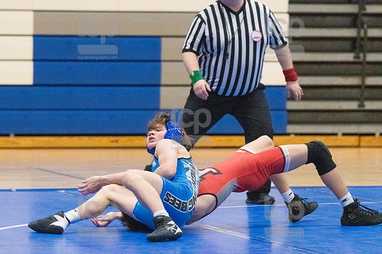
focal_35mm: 255
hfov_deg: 8.1
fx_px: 2704
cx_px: 191
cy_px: 127
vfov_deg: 5.4
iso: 10000
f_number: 4.5
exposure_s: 1/1600
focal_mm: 170
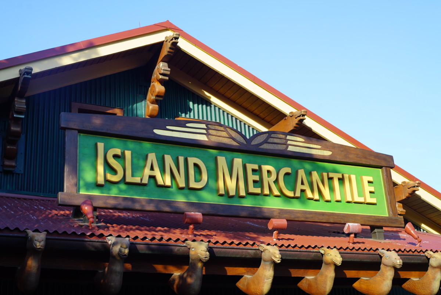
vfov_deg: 27.0
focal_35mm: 50
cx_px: 220
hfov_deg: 39.6
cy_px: 148
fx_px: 613
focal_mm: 50
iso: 100
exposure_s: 1/100
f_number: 6.3
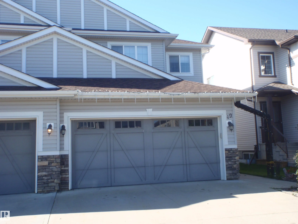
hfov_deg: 51.4
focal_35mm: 36
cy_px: 112
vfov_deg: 39.7
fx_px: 310
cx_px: 149
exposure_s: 1/60
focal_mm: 6.53
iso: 64
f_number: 6.3
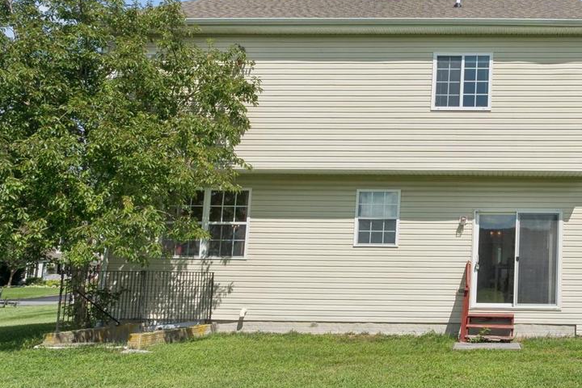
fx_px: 533
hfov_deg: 52.3
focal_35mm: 33
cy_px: 105
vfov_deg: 39.1
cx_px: 491
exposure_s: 1/500
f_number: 8
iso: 100
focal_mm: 11
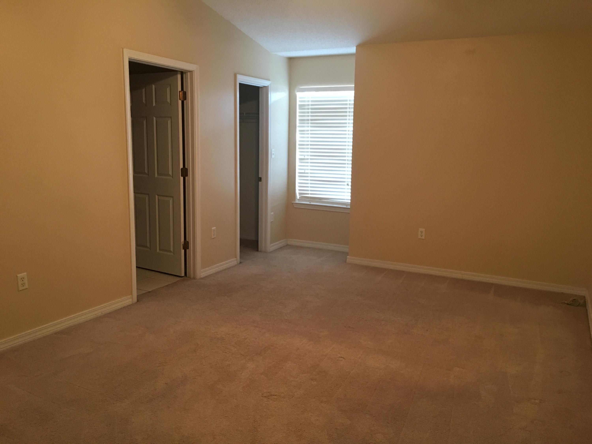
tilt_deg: -8.9
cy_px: 222
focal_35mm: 29
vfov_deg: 48.2
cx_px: 296
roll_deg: -0.8
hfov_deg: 61.7
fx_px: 496
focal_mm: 4.15
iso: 160
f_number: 2.2
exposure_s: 1/33
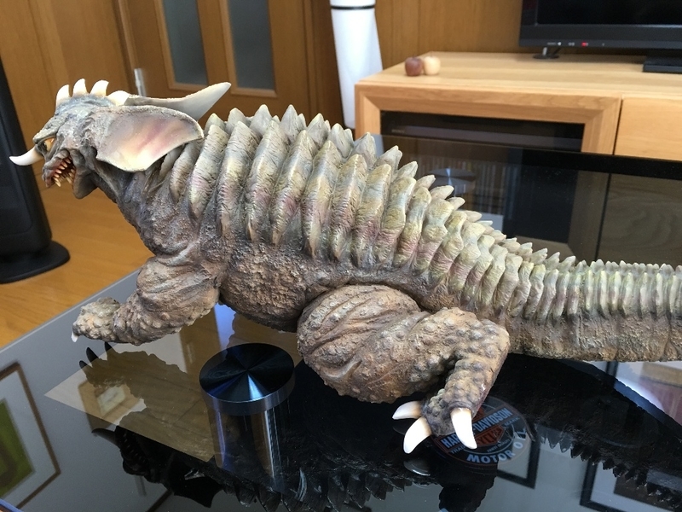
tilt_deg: -27.2
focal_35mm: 29
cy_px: 256
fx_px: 571
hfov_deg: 61.7
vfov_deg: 48.2
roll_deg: +3.2
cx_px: 341
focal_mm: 4.15
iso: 50
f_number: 2.2
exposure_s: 1/15
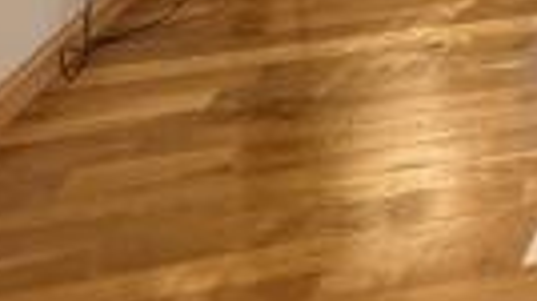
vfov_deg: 13.9
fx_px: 1081
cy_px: -257
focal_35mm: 76
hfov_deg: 20.9
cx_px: 920
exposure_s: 1/60
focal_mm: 2.22
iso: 400
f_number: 2.2
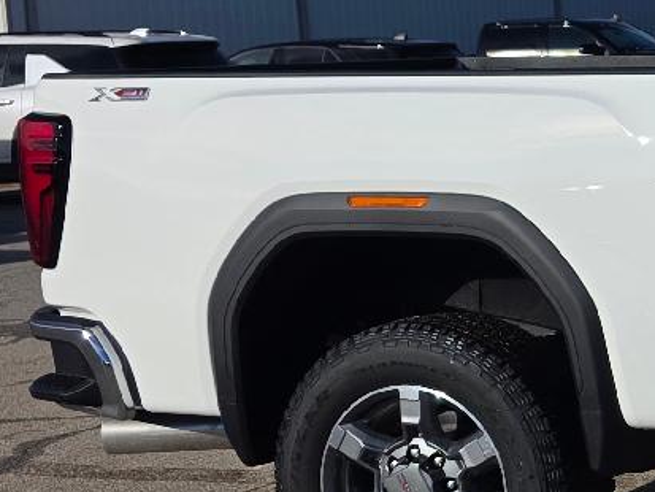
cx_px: 1359
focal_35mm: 107
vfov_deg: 13.8
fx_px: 2025
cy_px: 202
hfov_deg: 14.7
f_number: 1.7
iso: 50
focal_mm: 6.3
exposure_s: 1/7944
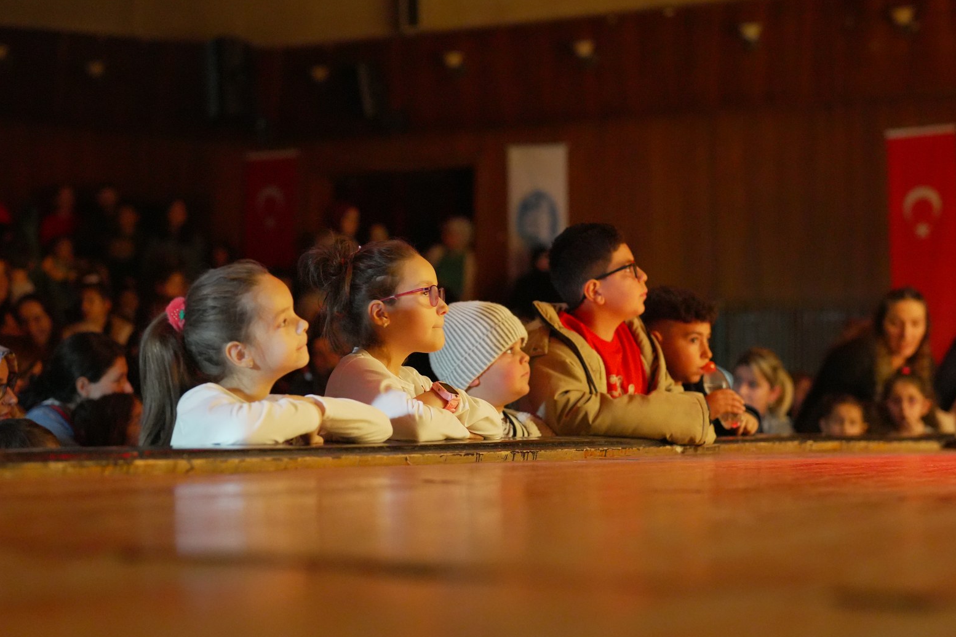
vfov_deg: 17.9
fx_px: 2018
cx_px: 482
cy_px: 318
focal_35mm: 76
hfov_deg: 26.7
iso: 5000
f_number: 1.8
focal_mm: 50
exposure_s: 1/50
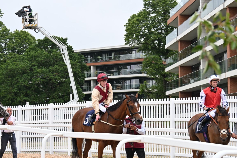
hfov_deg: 20.6
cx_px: 118
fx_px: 652
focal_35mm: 99
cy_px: 79
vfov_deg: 13.8
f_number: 6
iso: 180
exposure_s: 1/250
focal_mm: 66
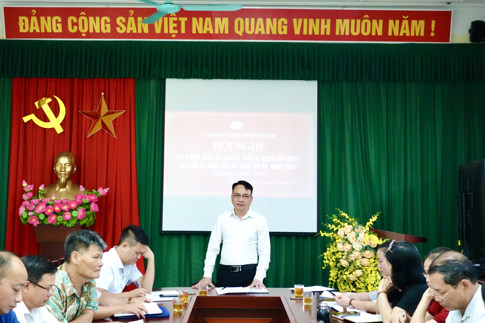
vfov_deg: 24.6
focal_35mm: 55
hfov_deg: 36.2
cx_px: 242
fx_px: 741
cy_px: 162
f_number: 2.8
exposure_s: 1/250
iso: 3200
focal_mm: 20.52
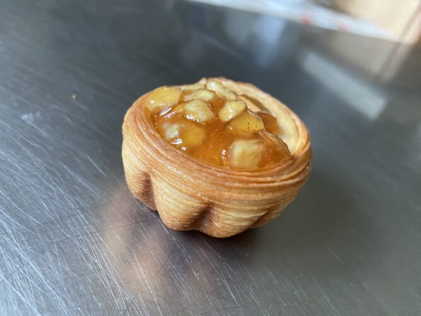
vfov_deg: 54.9
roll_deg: -20.1
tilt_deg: -35.1
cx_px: 210
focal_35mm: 25
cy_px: 158
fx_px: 304
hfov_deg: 69.4
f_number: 1.8
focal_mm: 4.25
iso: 500
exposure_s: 1/58
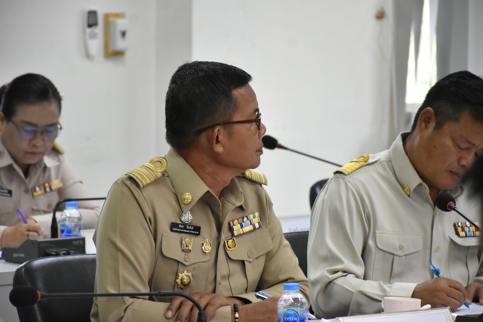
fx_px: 2818
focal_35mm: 210
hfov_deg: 9.8
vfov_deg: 6.5
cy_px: 161
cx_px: 242
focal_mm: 140
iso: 3200
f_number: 5.6
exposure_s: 1/100
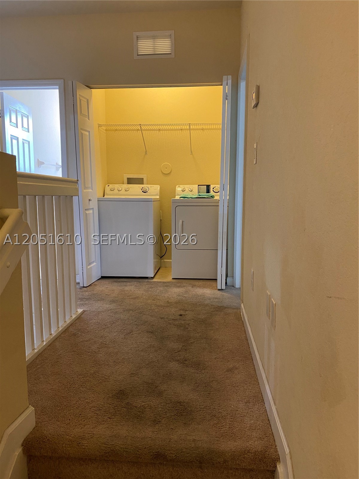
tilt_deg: -7.7
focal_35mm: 26
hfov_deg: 53.1
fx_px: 360
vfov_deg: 67.3
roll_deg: +0.3
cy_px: 240
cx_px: 180
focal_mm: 4.25
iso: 250
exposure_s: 1/60
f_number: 1.8
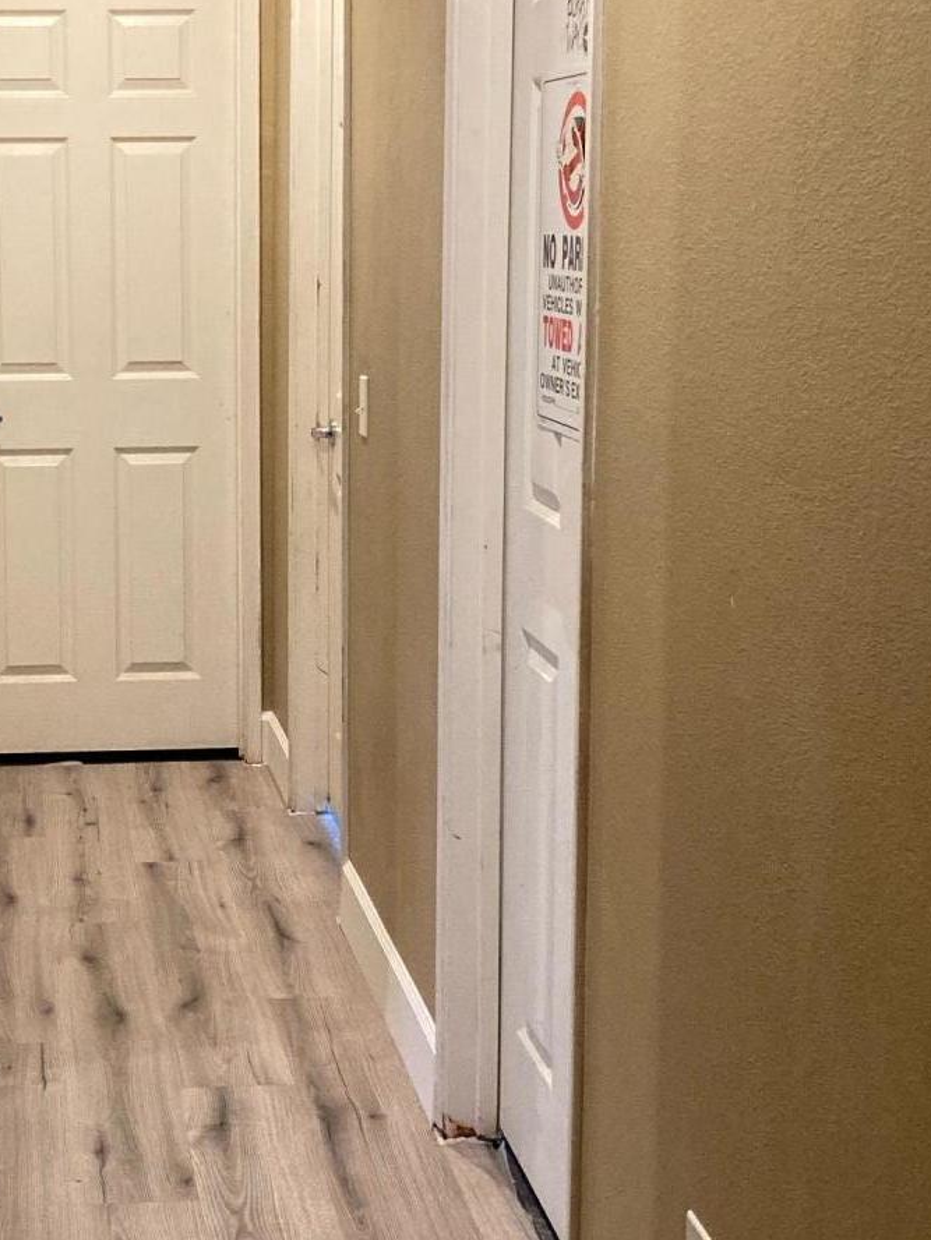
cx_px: 144
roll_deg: +0.4
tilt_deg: -6.9
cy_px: 494
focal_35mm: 63
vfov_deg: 30.6
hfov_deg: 22.9
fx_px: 2259
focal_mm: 3.99
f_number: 1.8
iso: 320
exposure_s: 1/60
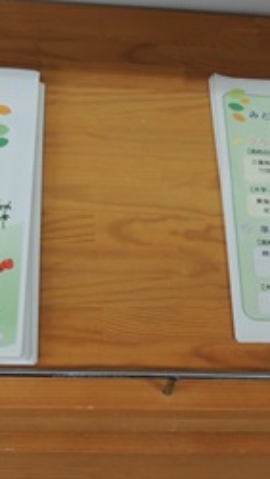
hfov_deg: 19.8
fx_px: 775
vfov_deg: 34.3
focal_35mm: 61
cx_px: 126
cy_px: 241
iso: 360
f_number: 3.3
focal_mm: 6.2
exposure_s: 1/50
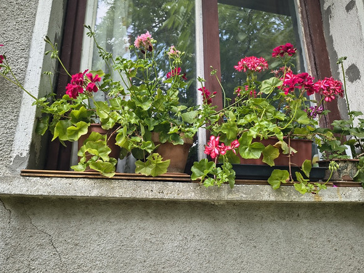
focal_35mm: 26
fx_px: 273
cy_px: 143
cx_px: 168
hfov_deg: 67.2
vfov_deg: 53.0
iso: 125
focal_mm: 5.56
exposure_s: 1/100
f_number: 1.8
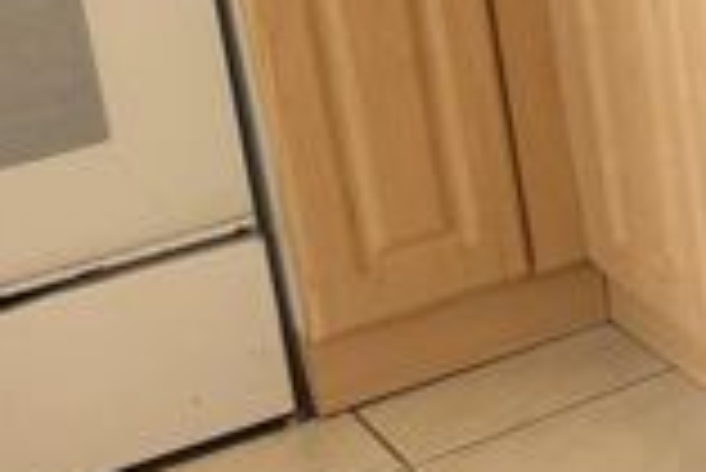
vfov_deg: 12.4
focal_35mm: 110
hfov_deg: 15.7
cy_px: 31
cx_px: 1291
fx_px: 2159
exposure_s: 1/120
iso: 50
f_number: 1.6
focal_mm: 5.96
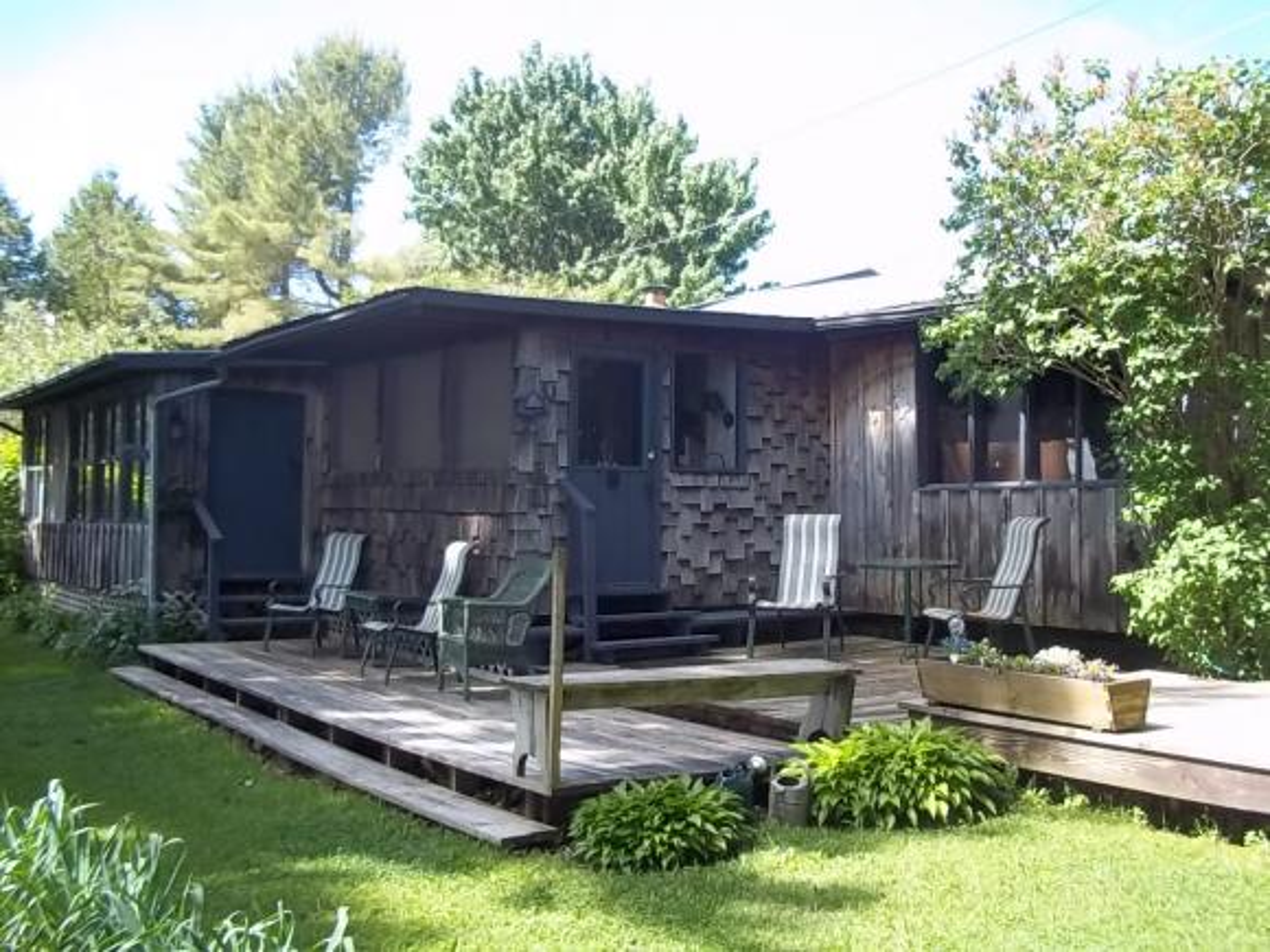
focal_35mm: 36
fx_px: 1321
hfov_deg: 51.4
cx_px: 635
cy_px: 476
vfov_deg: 39.7
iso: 80
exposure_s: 1/200
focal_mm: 6.5
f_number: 3.1
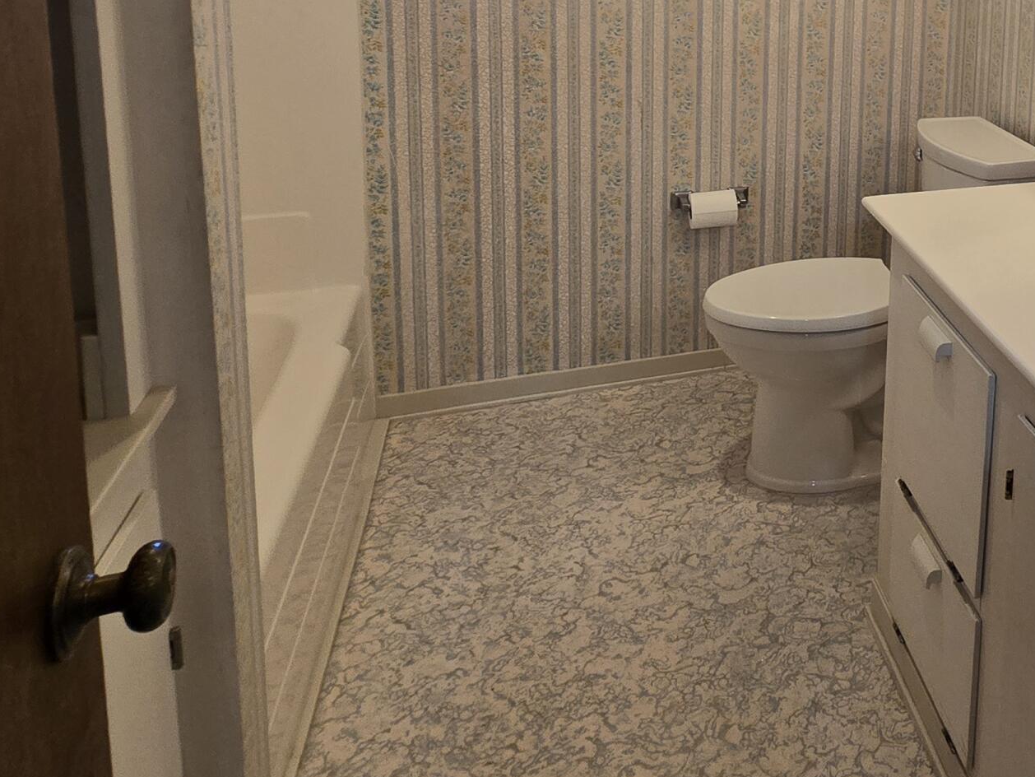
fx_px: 927
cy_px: 16
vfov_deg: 40.4
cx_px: 1003
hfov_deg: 49.2
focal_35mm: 31
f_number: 2.2
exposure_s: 1/60
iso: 64
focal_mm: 2.2
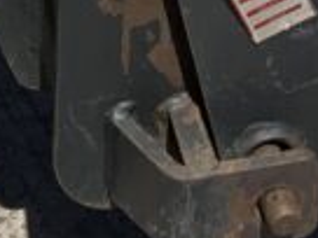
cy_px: -189
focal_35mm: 218
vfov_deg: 6.7
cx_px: 528
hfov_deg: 8.8
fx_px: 2003
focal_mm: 3
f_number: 1.8
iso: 16
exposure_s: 1/2427
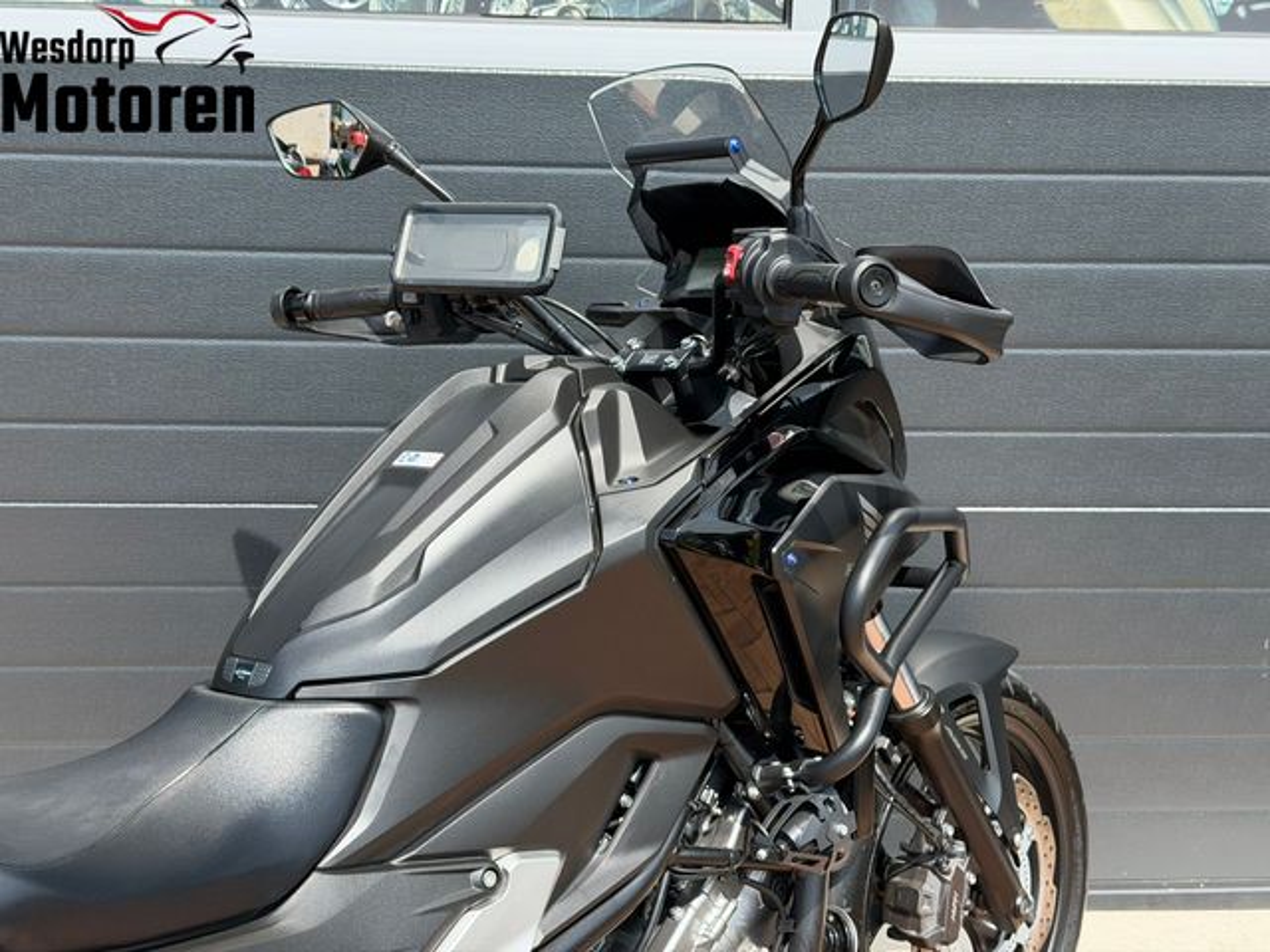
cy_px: 476
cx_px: 635
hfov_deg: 39.7
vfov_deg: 30.3
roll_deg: -1.2
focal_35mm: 48
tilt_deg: -17.8
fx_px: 1761
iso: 100
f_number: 1.78
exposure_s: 1/1575
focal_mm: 6.76
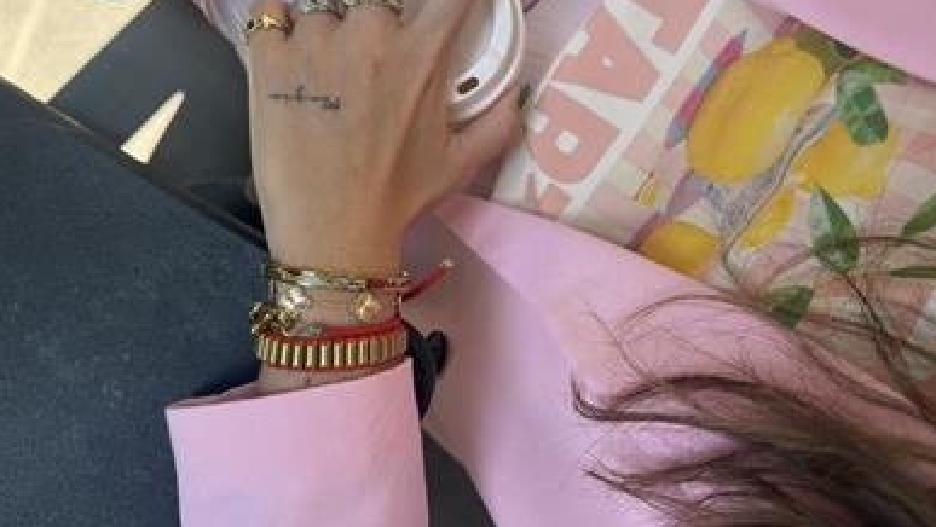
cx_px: 481
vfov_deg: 42.9
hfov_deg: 69.8
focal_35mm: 27
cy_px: 239
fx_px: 670
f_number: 1.78
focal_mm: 6.76
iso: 100
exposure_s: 1/575
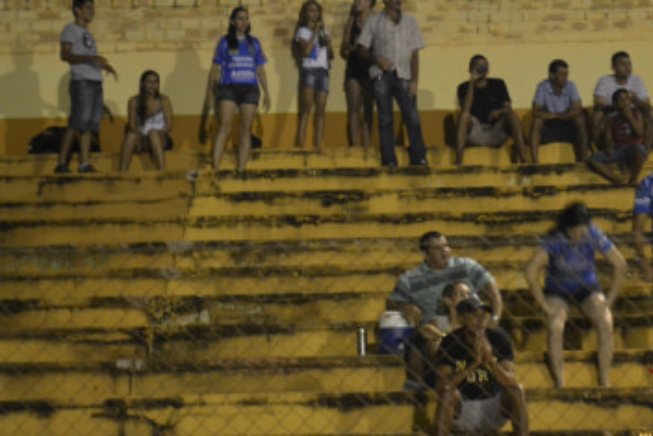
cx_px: 445
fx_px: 2704
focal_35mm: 149
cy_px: 183
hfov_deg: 13.7
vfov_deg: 9.2
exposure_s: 1/20
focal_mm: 70
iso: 3200
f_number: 5.3
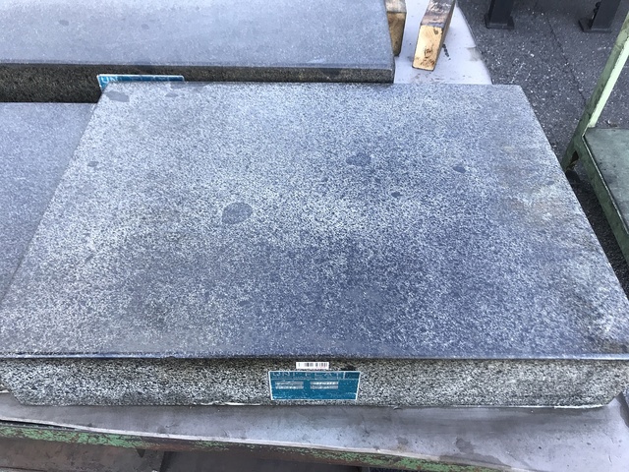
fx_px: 509
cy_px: 236
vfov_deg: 49.7
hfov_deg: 63.4
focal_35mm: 28
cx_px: 314
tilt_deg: -46.2
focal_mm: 3.99
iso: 32
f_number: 1.8
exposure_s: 1/47
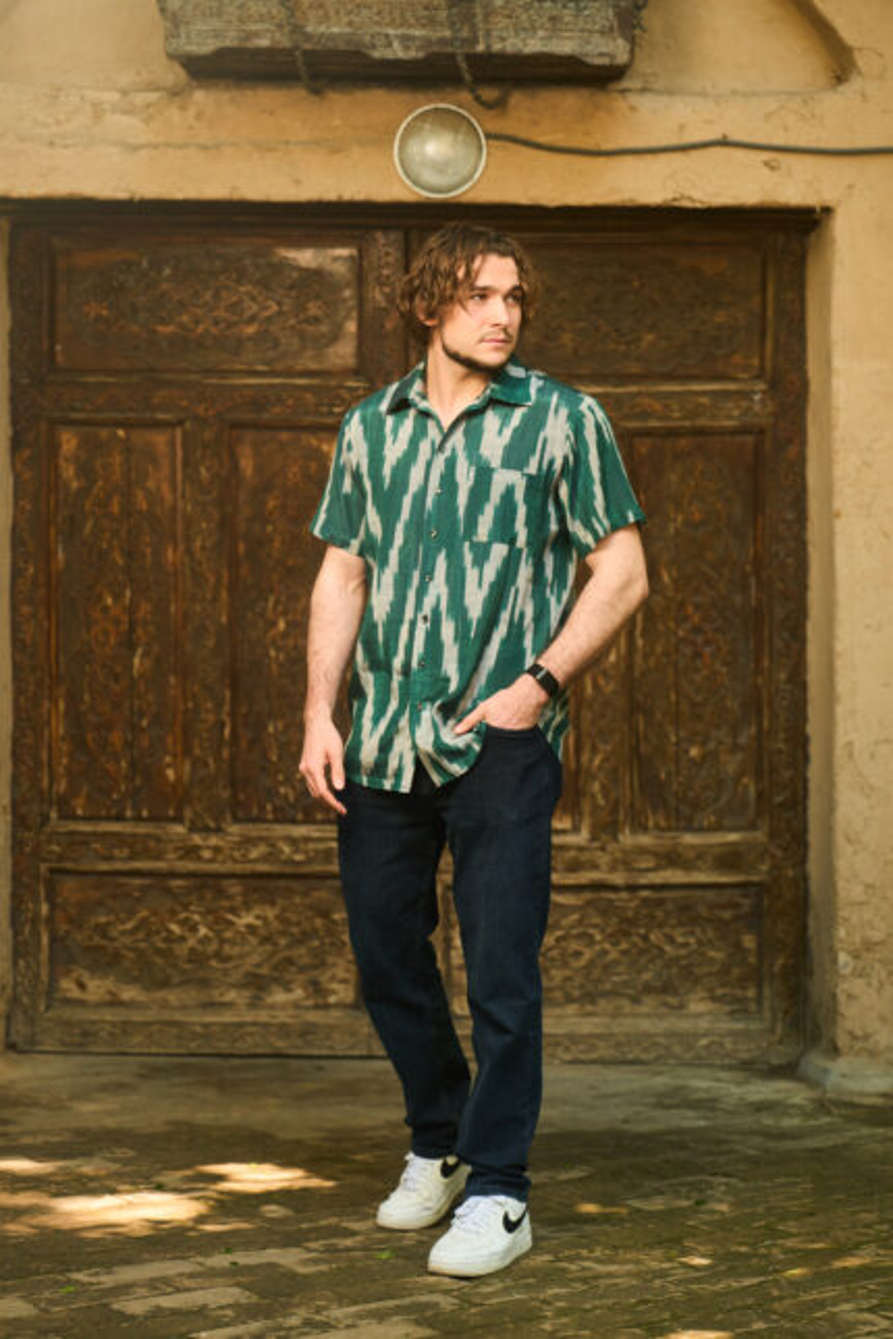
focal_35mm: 70
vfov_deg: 28.8
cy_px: 670
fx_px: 2604
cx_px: 446
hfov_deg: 19.5
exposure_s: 1/160
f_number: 2.8
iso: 640
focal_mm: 70
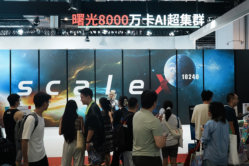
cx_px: 124
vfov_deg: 36.5
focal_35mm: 36
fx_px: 252
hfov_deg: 52.6
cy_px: 83
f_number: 4.5
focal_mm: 36.4
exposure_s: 1/250
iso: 1000
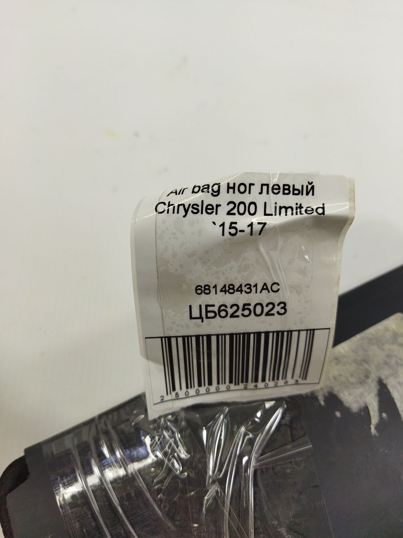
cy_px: 269
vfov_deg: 65.3
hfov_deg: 51.4
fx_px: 419
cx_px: 202
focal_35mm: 27
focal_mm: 4.71
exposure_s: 1/160
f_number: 1.79
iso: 99
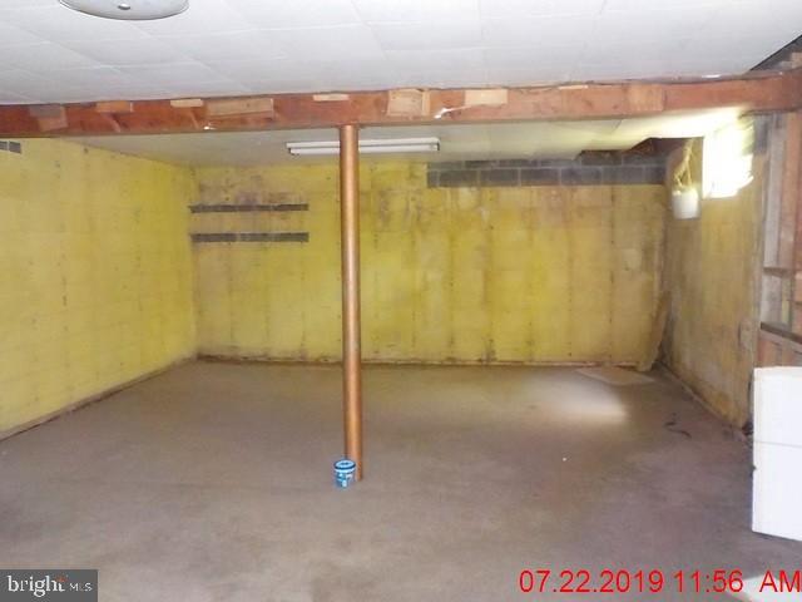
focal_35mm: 30
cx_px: 401
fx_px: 695
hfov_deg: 60.0
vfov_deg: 46.8
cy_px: 301
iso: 800
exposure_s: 1/4
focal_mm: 4.1
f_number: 3.3
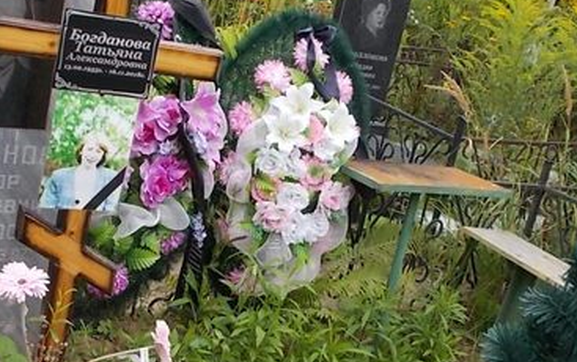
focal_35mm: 60
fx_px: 944
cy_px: 247
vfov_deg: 21.6
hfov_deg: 34.0
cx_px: 264
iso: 80
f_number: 3.2
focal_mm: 4.6
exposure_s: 1/200
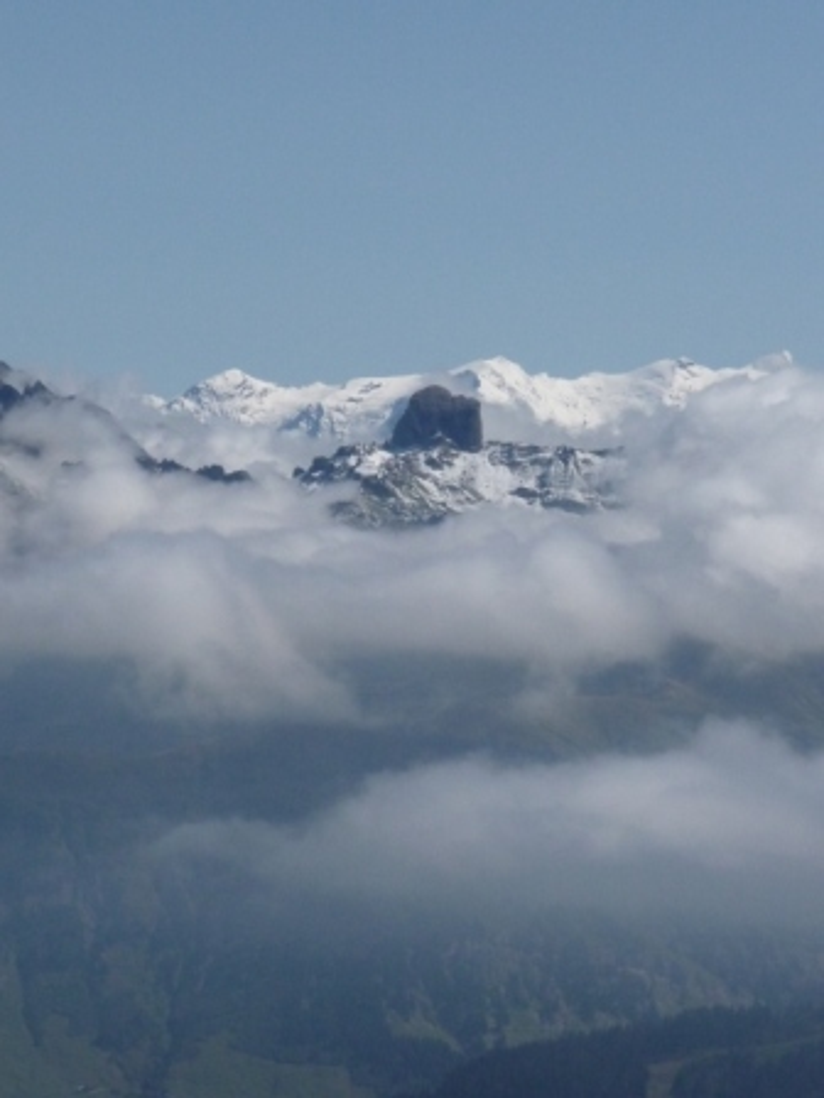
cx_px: 412
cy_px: 549
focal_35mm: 175
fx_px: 5554
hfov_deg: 8.5
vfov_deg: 11.3
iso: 400
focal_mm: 27.1
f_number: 11
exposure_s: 1/1000
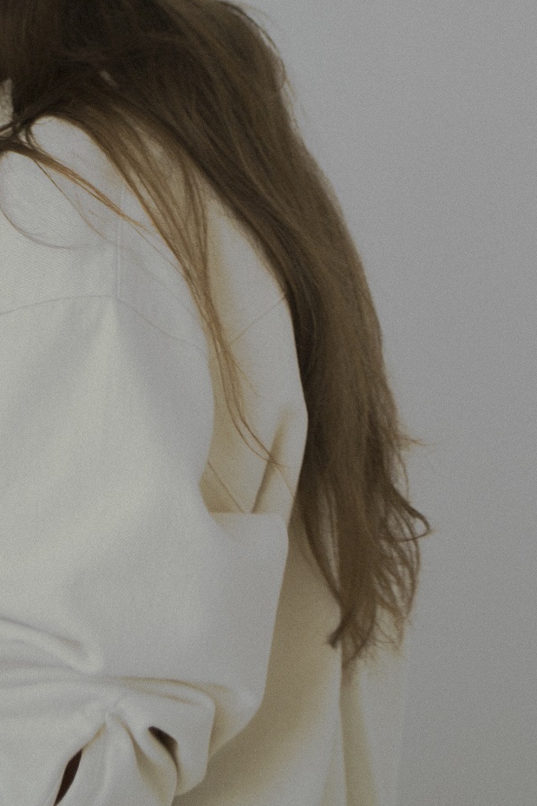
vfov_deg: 15.6
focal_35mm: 131
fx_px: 2932
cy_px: 194
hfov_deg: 10.4
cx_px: 25
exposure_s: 1/80
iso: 110
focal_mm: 44
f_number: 5.3
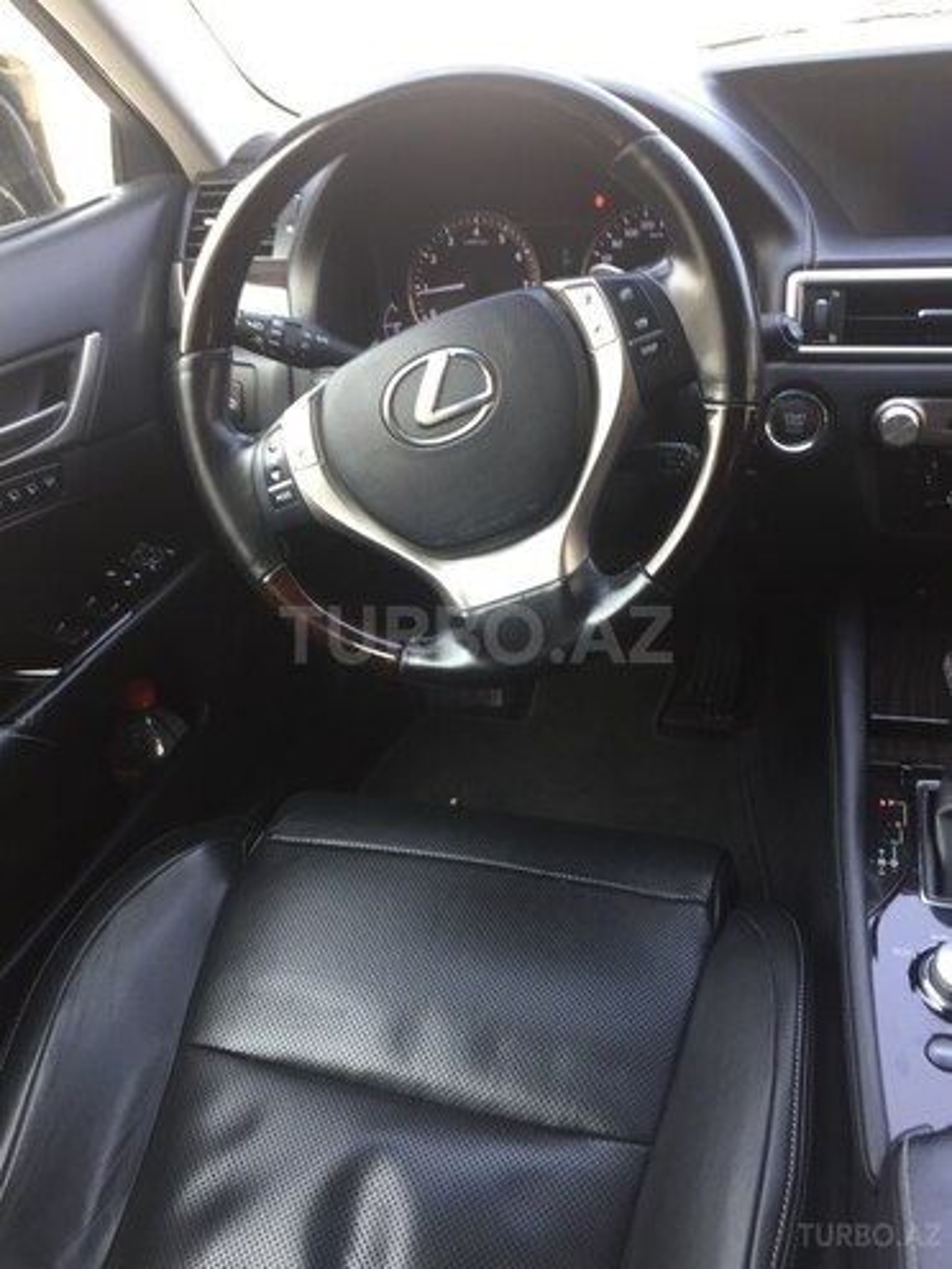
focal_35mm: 29
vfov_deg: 61.7
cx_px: 476
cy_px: 634
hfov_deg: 48.2
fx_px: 1063
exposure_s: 1/50
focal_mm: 4.15
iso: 32
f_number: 2.2
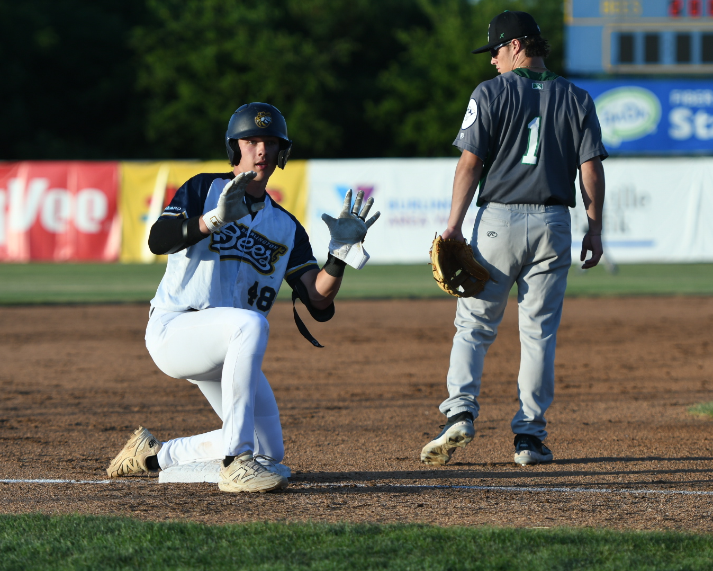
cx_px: 369
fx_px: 4812
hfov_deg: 8.5
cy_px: 286
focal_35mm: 228
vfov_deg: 6.8
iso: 200
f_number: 2.8
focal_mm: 135
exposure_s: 1/2000
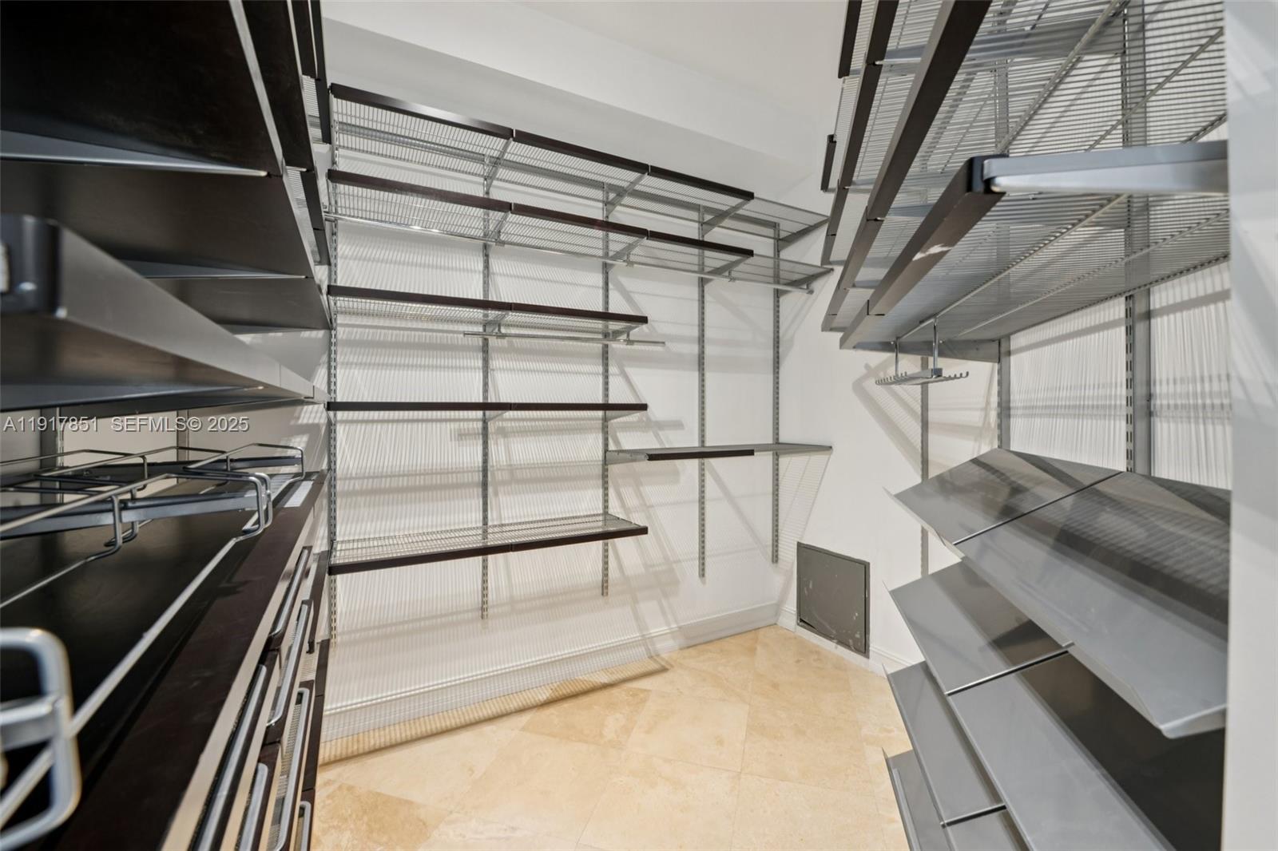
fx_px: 497
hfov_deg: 104.3
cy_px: 426
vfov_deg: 81.2
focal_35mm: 14
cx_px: 639
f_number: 9
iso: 200
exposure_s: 1/3.33
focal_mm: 14
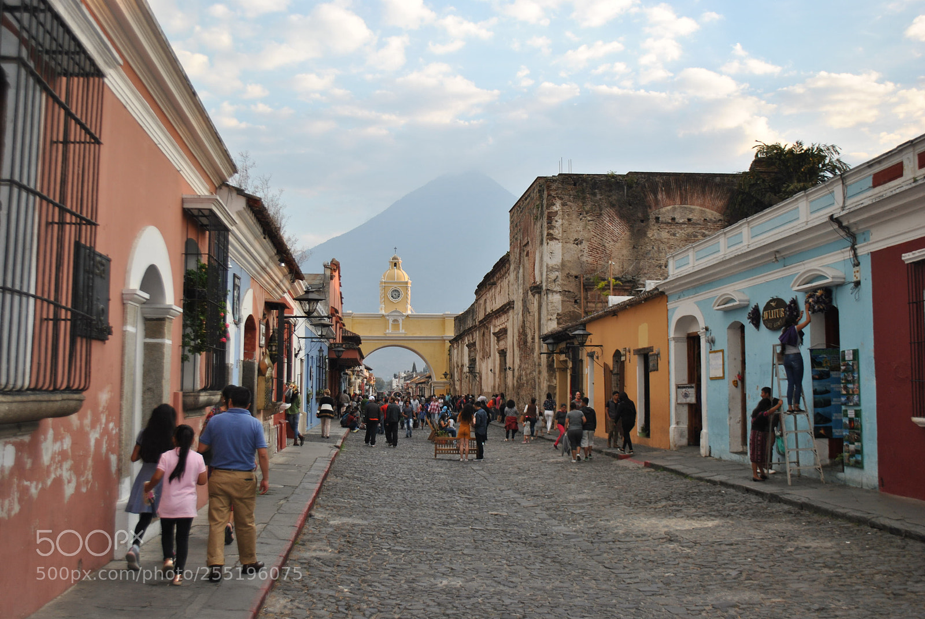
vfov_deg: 34.3
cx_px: 462
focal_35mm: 39
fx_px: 1003
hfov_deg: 49.5
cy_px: 310
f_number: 4.2
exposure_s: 1/160
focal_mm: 26
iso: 100
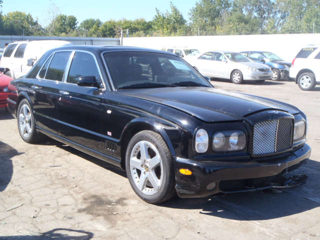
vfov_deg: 34.3
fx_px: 388
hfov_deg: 44.8
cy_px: 120
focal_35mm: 42
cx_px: 160
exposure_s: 1/125
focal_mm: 7.57
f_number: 5
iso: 80
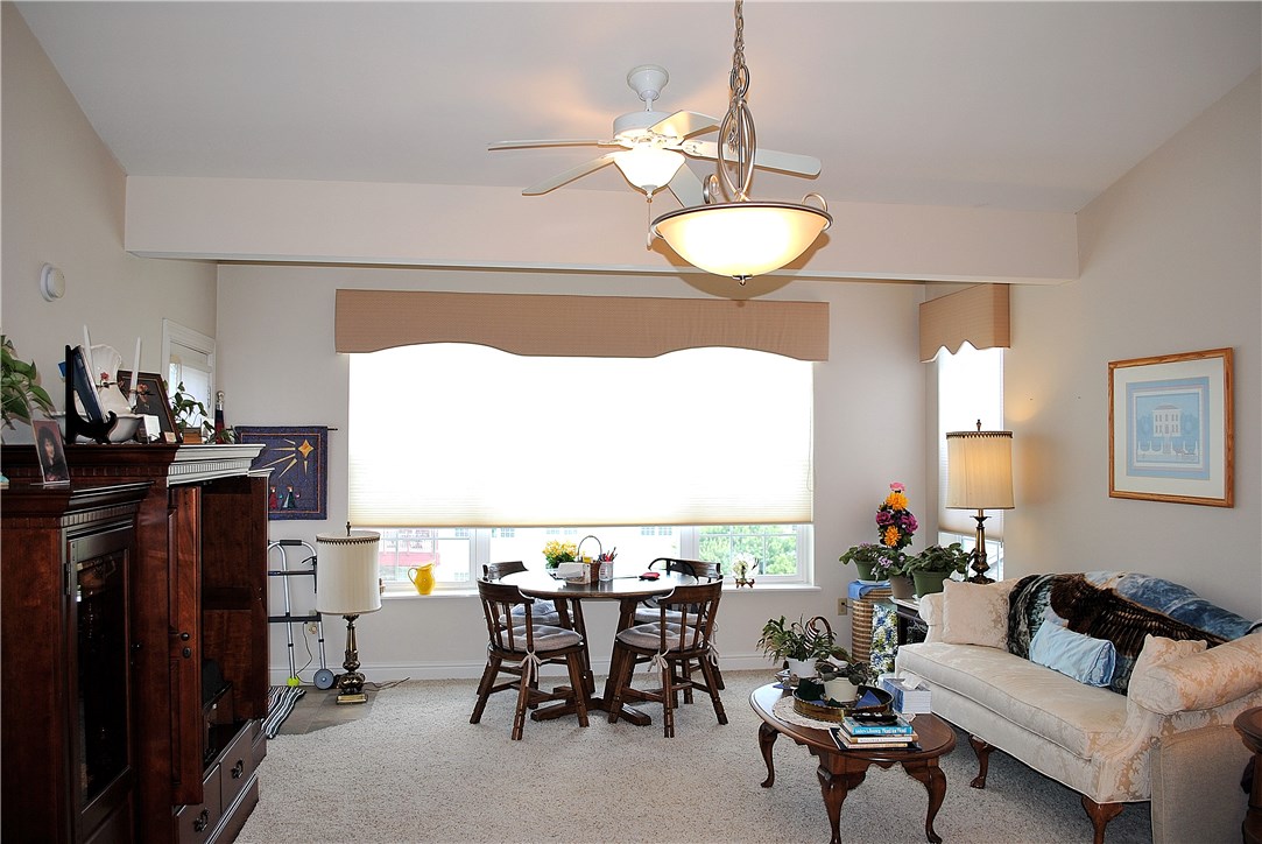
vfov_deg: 48.0
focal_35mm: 27
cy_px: 422
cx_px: 631
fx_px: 947
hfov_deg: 67.3
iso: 100
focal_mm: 18
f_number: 3.5
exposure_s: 1/60
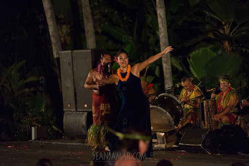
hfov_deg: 11.1
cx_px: 124
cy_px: 83
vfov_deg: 7.4
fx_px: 1280
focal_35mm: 185
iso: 4000
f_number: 2.8
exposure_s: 1/320
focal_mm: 185
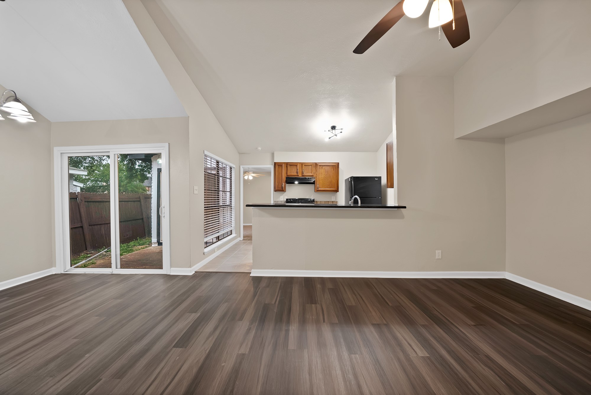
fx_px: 197
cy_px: 198
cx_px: 296
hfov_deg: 112.6
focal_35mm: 12
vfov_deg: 90.1
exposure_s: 1/2.5
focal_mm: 12
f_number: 9
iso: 640
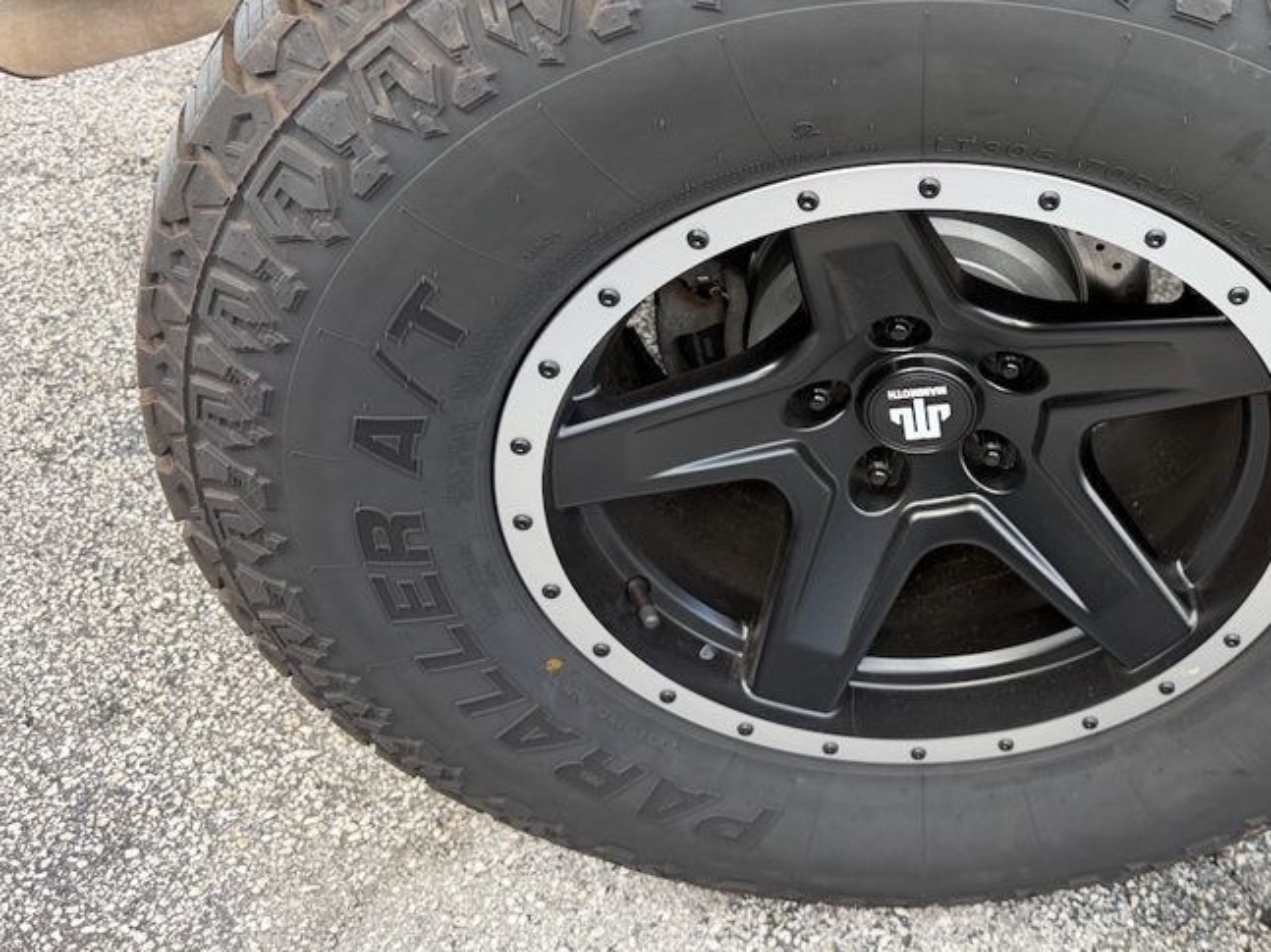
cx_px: 945
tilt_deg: -41.1
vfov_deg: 37.3
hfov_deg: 47.3
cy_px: 312
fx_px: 1395
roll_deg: -1.6
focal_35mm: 38
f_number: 1.78
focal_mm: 6.76
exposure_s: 1/299
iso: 100
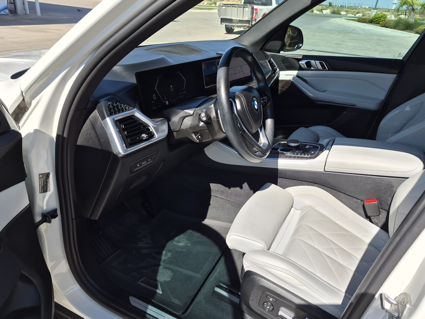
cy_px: 169
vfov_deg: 54.8
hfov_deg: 69.3
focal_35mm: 25
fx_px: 307
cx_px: 199
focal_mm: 5.4
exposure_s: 1/5024
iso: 80
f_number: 1.8
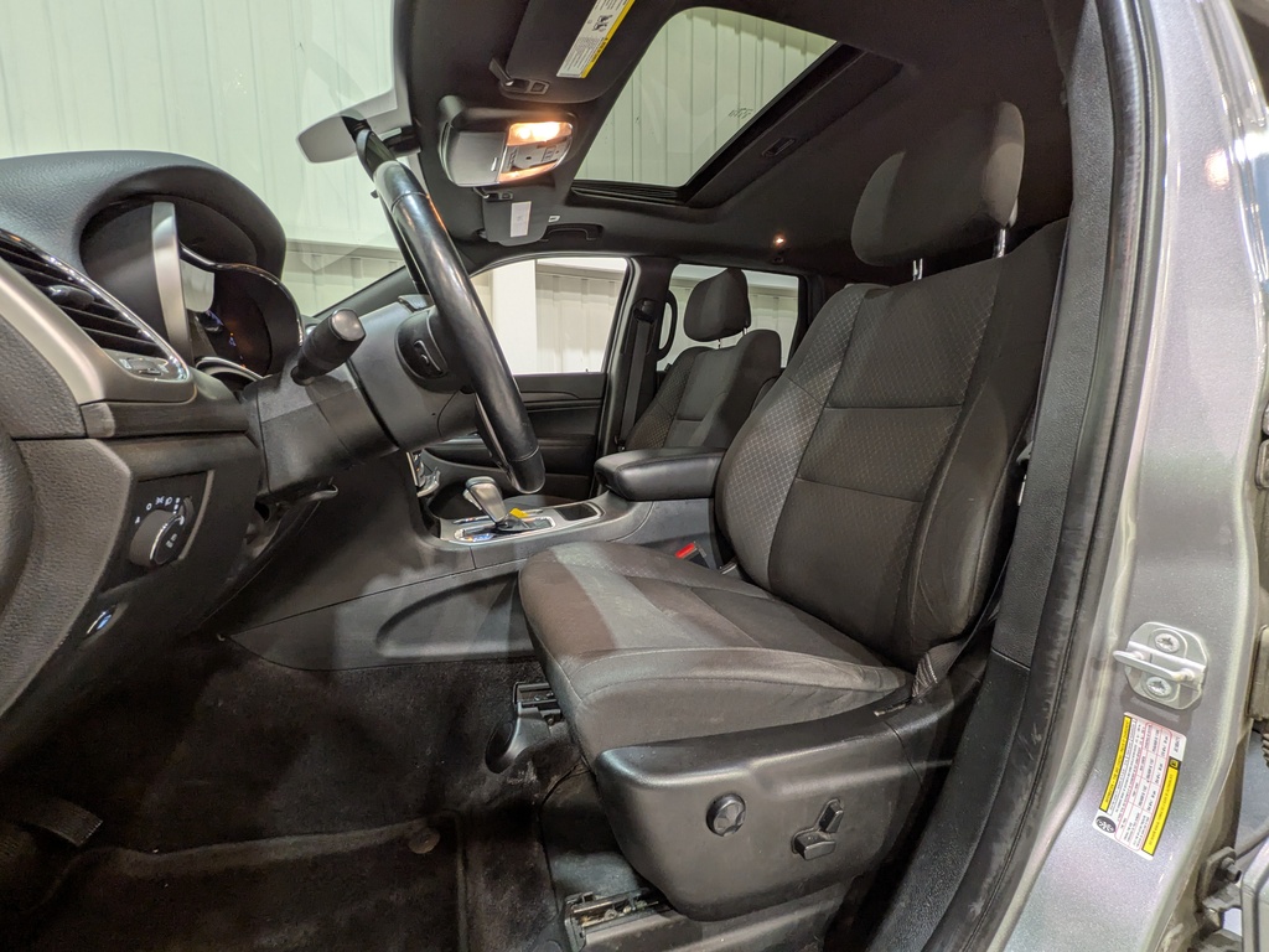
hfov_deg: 102.1
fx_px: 513
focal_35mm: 14
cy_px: 476
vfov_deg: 85.7
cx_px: 634
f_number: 2.2
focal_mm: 1.83
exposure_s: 1/30
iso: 67
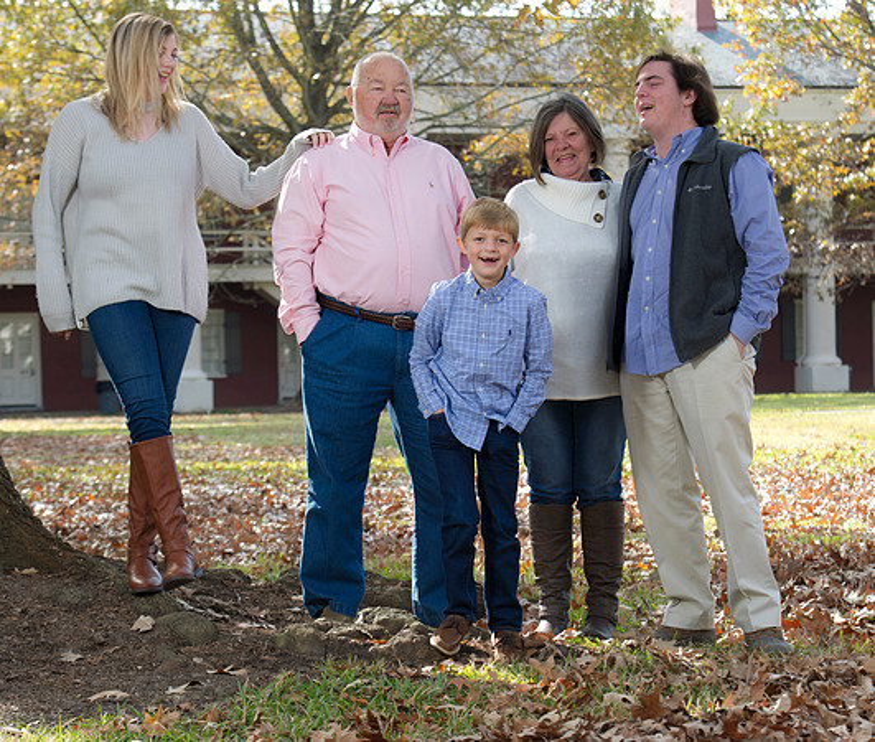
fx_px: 3001
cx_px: 436
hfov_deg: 16.6
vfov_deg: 14.1
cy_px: 371
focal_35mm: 113
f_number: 6.3
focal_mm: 92
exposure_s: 1/100
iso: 160
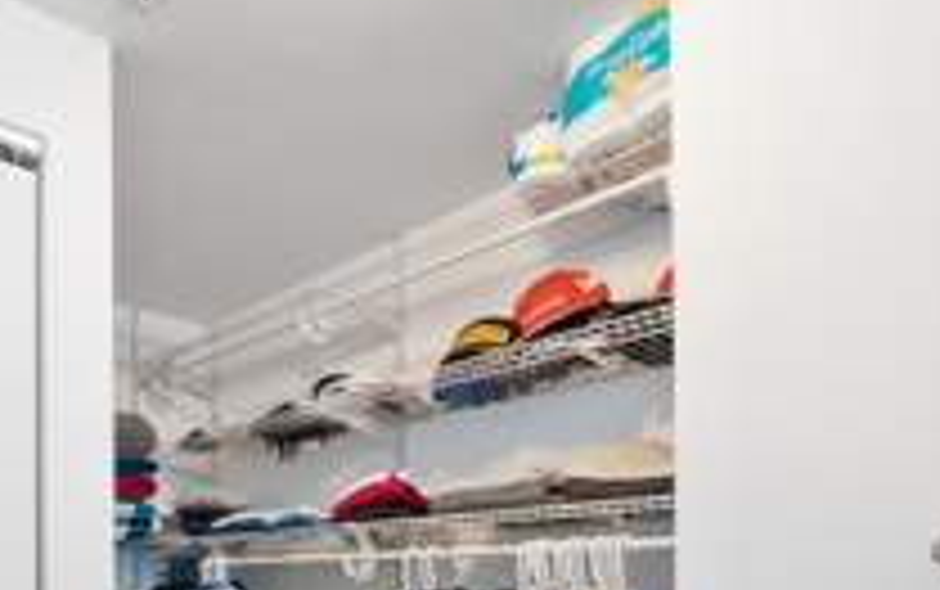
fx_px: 718
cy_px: 574
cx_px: 211
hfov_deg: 61.8
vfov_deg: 39.9
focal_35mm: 28
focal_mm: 12
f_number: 9
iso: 500
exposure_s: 1/2.5
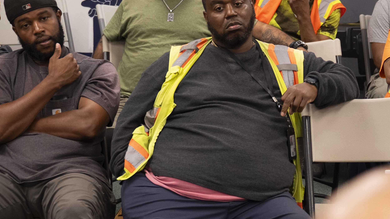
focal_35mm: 120
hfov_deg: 17.7
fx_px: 1241
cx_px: 301
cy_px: 160
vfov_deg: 10.1
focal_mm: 35
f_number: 2.8
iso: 640
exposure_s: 1/160
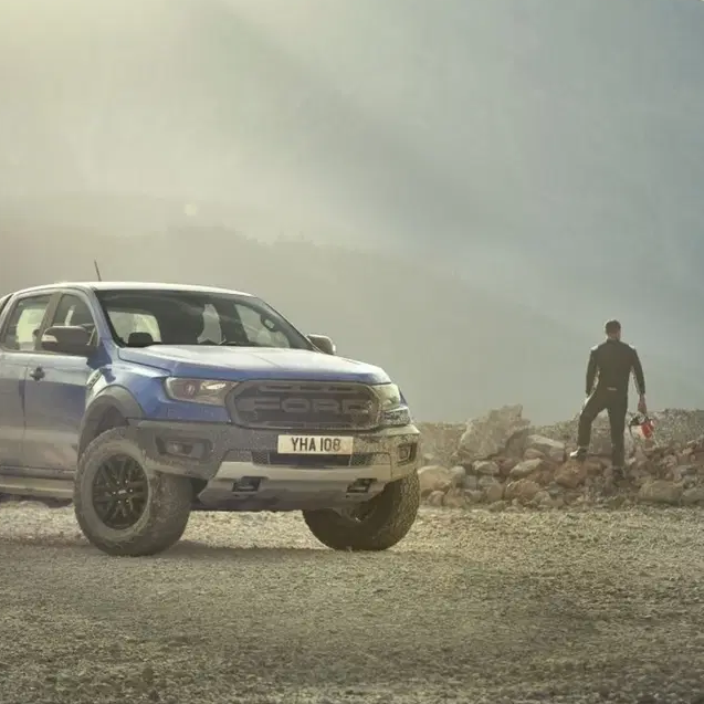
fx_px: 2577
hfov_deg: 15.5
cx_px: 266
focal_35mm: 112
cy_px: 311
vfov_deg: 15.6
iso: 400
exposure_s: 1/2000
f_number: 3.5
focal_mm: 70
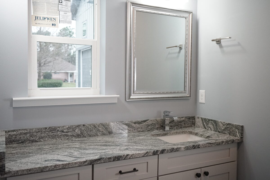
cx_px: 135
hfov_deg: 57.2
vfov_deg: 40.0
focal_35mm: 33
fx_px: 247
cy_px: 90
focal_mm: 33
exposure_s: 1/320
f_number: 5.6
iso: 4000
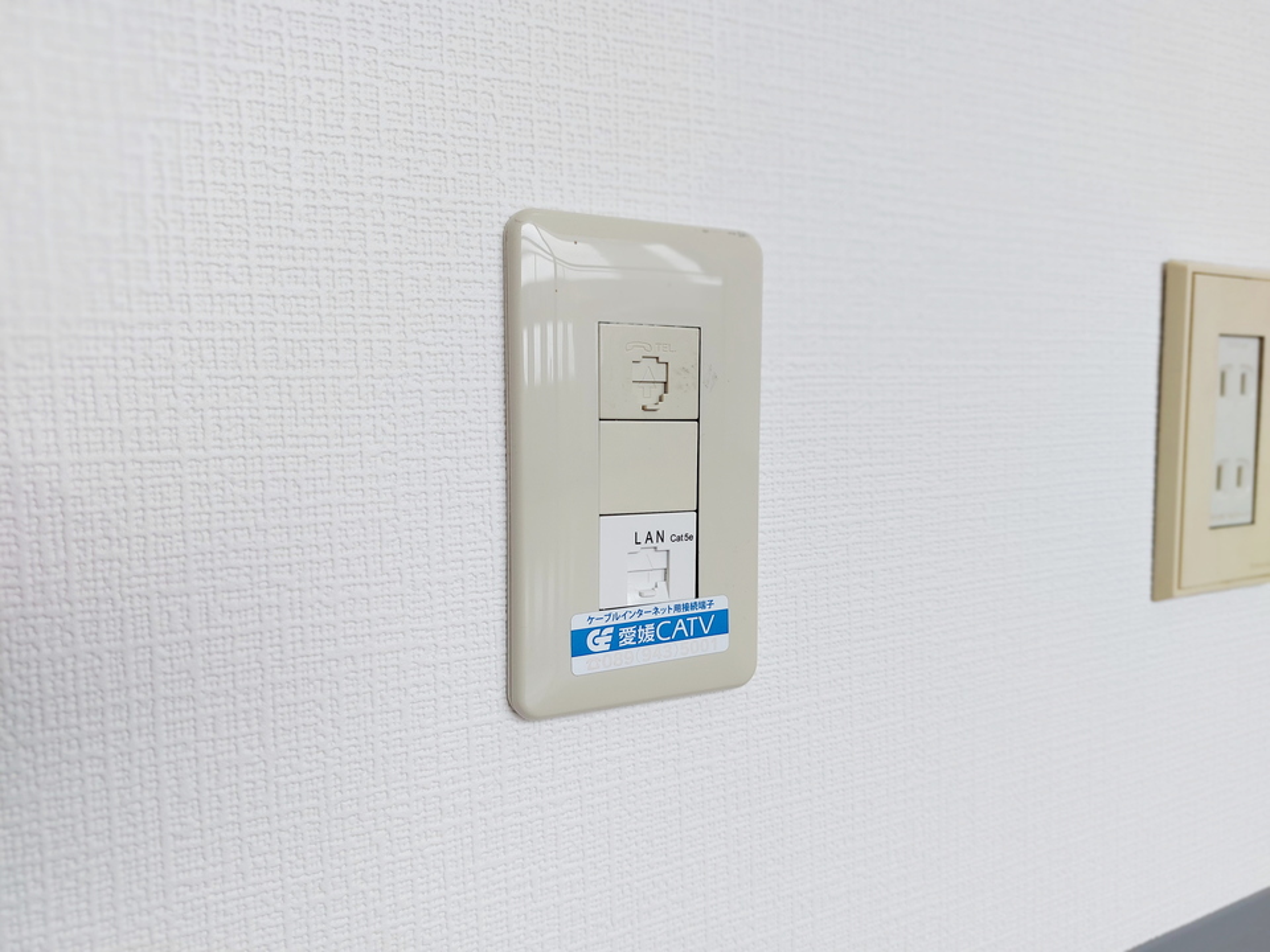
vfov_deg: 56.8
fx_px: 881
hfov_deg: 71.6
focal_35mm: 24
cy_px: 476
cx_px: 635
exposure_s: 1/120
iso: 32
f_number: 1.8
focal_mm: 5.23
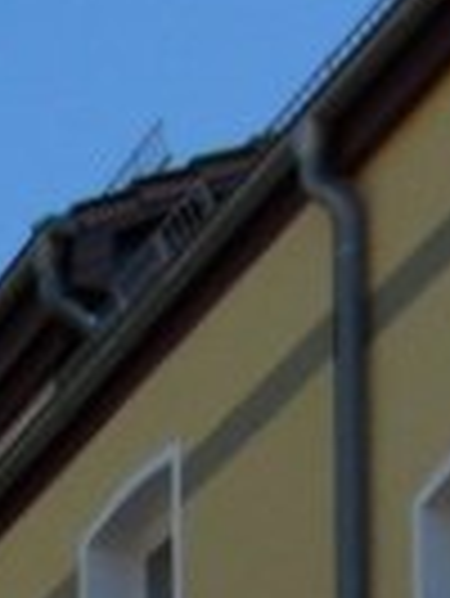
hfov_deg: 6.8
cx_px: -558
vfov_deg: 7.9
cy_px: 1911
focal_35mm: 208
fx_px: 3600
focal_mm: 4.9
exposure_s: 1/750
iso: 80
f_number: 3.5
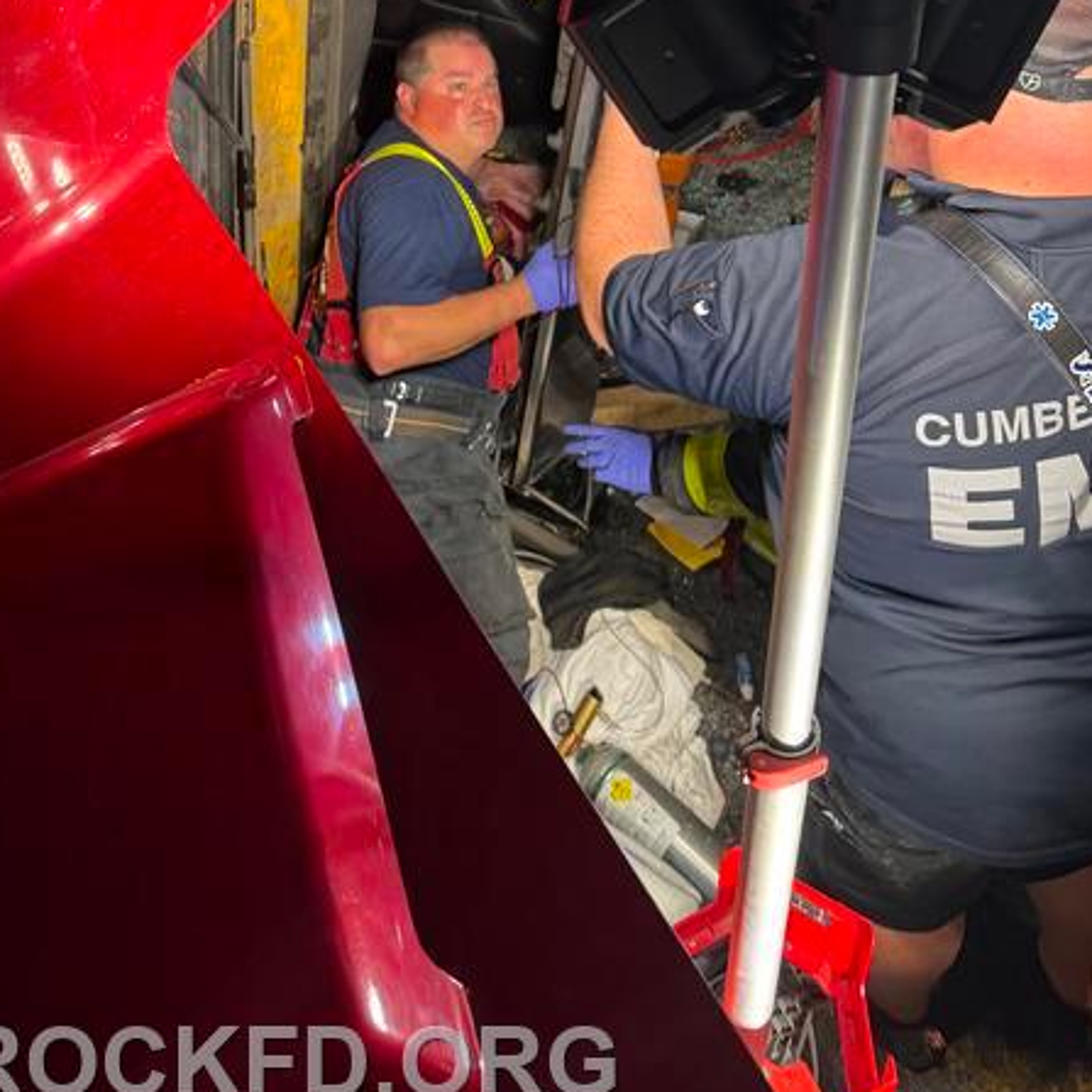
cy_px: 144
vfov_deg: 41.0
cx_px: 430
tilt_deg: -31.8
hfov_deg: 43.6
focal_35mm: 38
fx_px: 1356
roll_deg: +2.6
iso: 160
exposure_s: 1/42
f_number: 1.78
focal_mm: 6.76
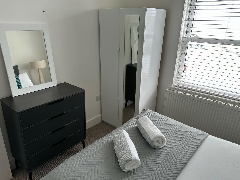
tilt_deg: -20.3
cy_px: 89
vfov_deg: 54.9
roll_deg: -1.4
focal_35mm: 25
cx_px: 117
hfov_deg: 69.4
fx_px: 173
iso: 64
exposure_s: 1/181
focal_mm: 6.86
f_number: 1.78
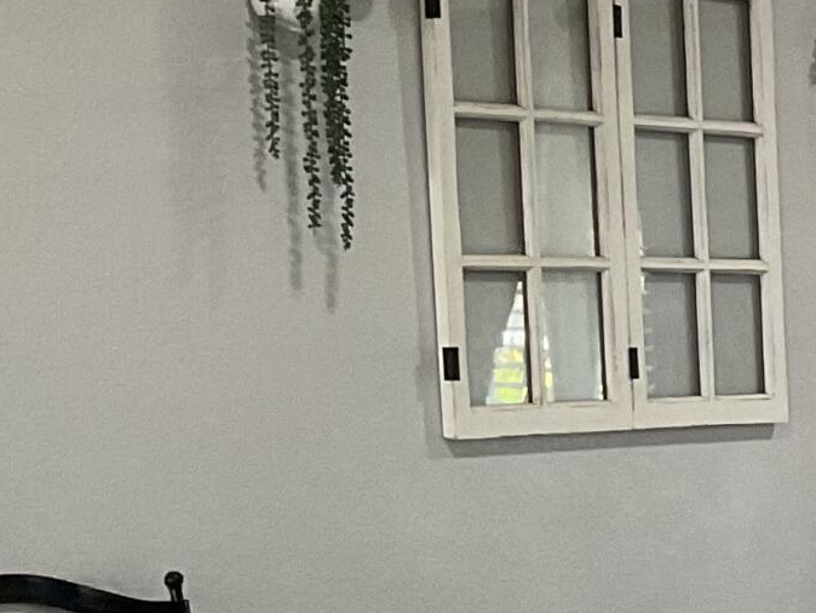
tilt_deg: -9.7
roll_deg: -0.9
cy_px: 769
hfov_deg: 13.0
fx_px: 3042
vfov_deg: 11.2
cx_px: 1696
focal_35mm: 129
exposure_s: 1/60
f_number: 1.8
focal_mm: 3
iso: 64
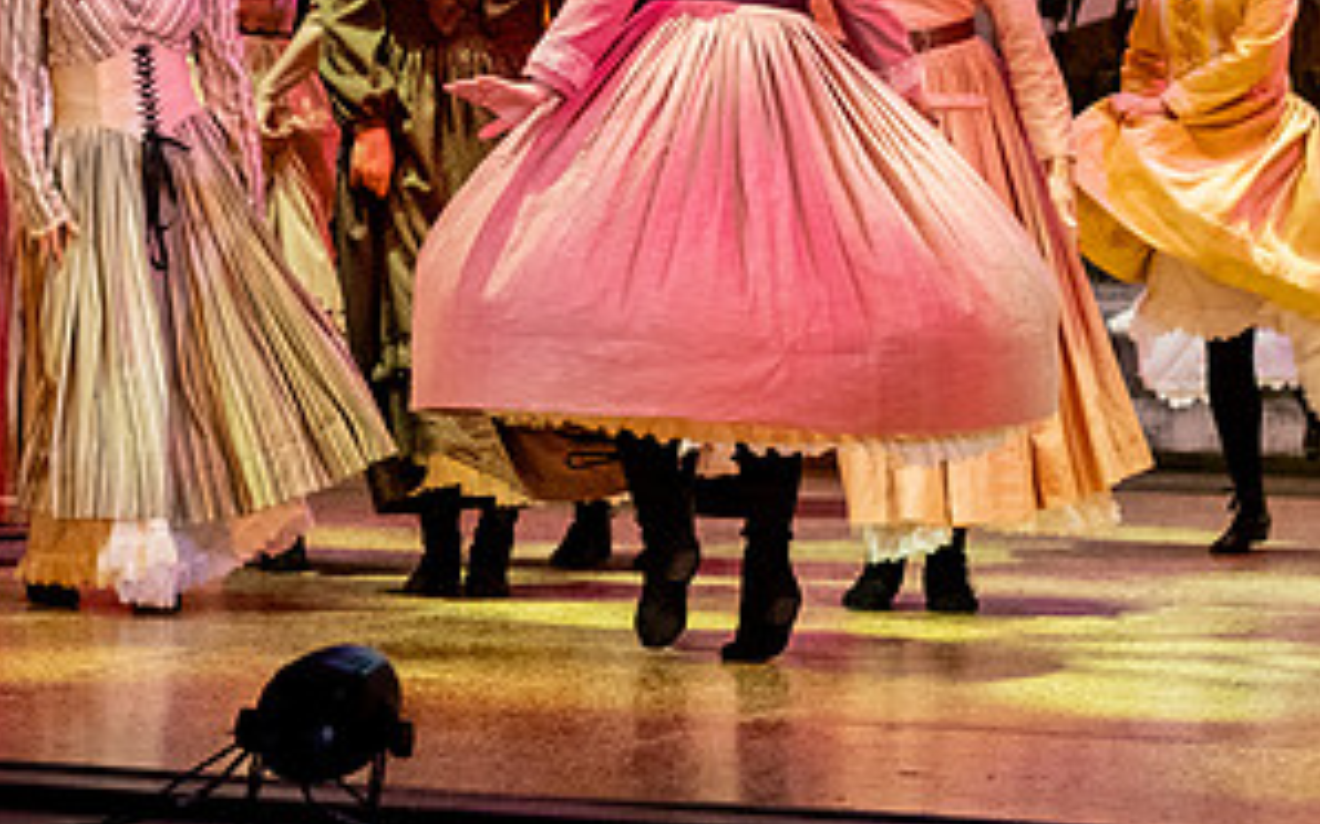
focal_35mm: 148
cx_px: 600
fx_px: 5322
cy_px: -251
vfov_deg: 8.7
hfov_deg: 14.1
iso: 2000
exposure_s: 1/1000
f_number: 2.2
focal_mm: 35
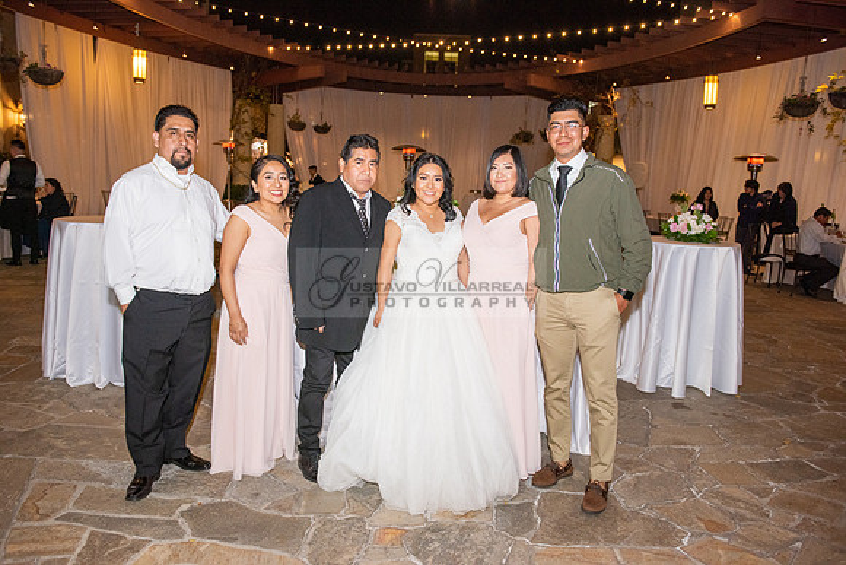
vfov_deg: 48.0
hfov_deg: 67.4
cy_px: 282
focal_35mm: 27
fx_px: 635
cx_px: 423
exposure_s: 1/160
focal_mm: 27
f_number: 4
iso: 1600
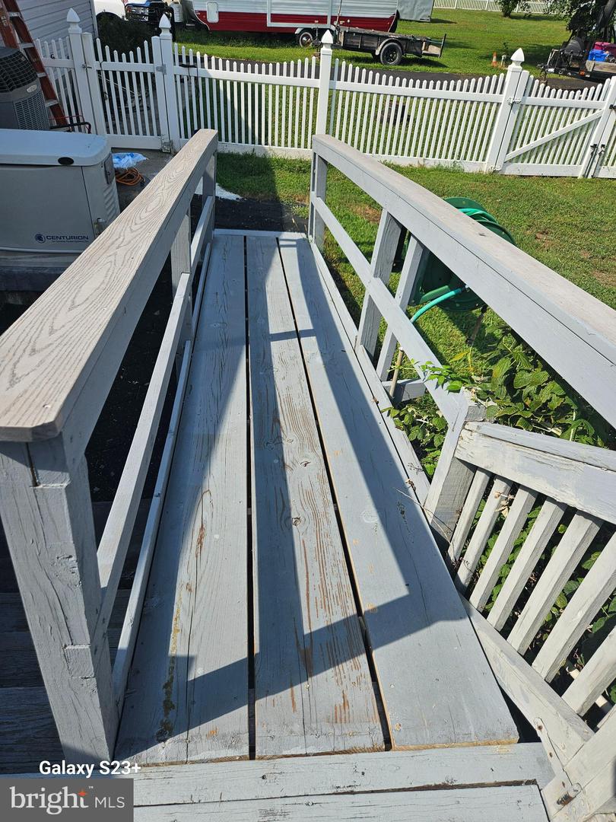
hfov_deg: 58.9
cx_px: 308
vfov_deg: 73.9
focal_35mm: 23
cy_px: 411
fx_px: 546
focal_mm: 5.4
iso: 25
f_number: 1.8
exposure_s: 1/2000
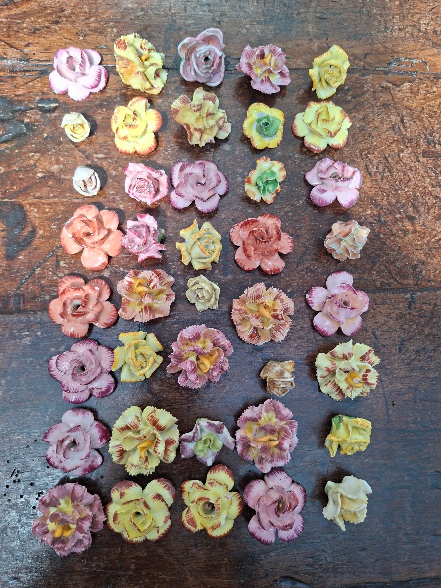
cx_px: 220
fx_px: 391
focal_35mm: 23
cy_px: 294
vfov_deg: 73.9
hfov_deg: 58.9
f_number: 1.8
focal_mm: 5.54
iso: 50
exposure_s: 1/111
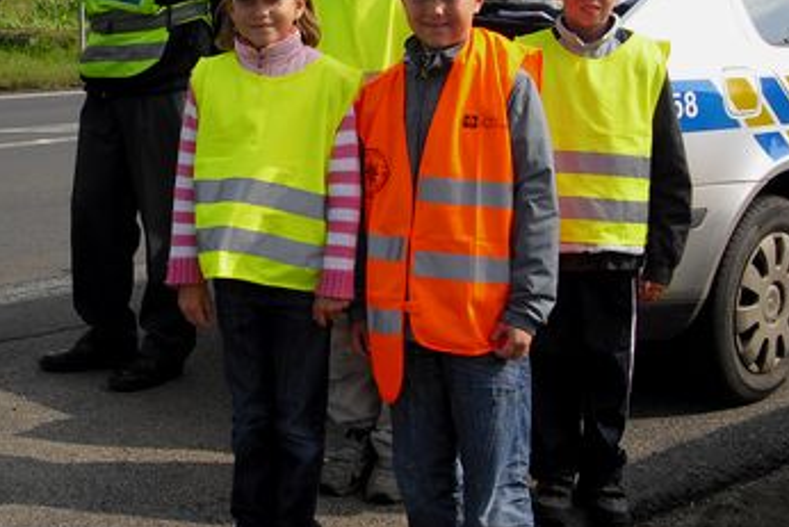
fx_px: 1601
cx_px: 269
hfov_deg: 27.5
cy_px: 173
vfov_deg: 18.6
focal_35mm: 73
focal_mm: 6.2
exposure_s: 1/250
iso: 64
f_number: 5.6
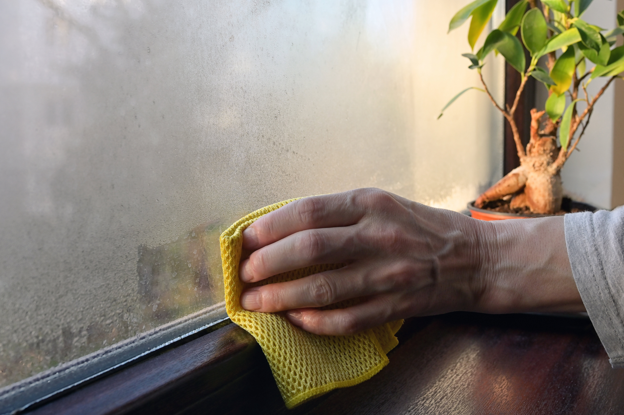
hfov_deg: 54.5
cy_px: 208
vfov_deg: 37.8
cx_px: 312
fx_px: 606
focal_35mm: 35
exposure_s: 1/100
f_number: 9
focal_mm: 35
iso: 500
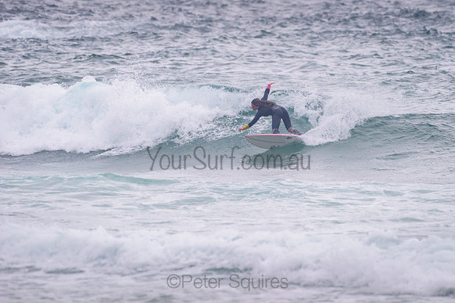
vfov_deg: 2.2
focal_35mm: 613
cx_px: 279
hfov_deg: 3.4
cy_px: 117
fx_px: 7748
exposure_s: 1/2000
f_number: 5.6
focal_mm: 500
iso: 1100
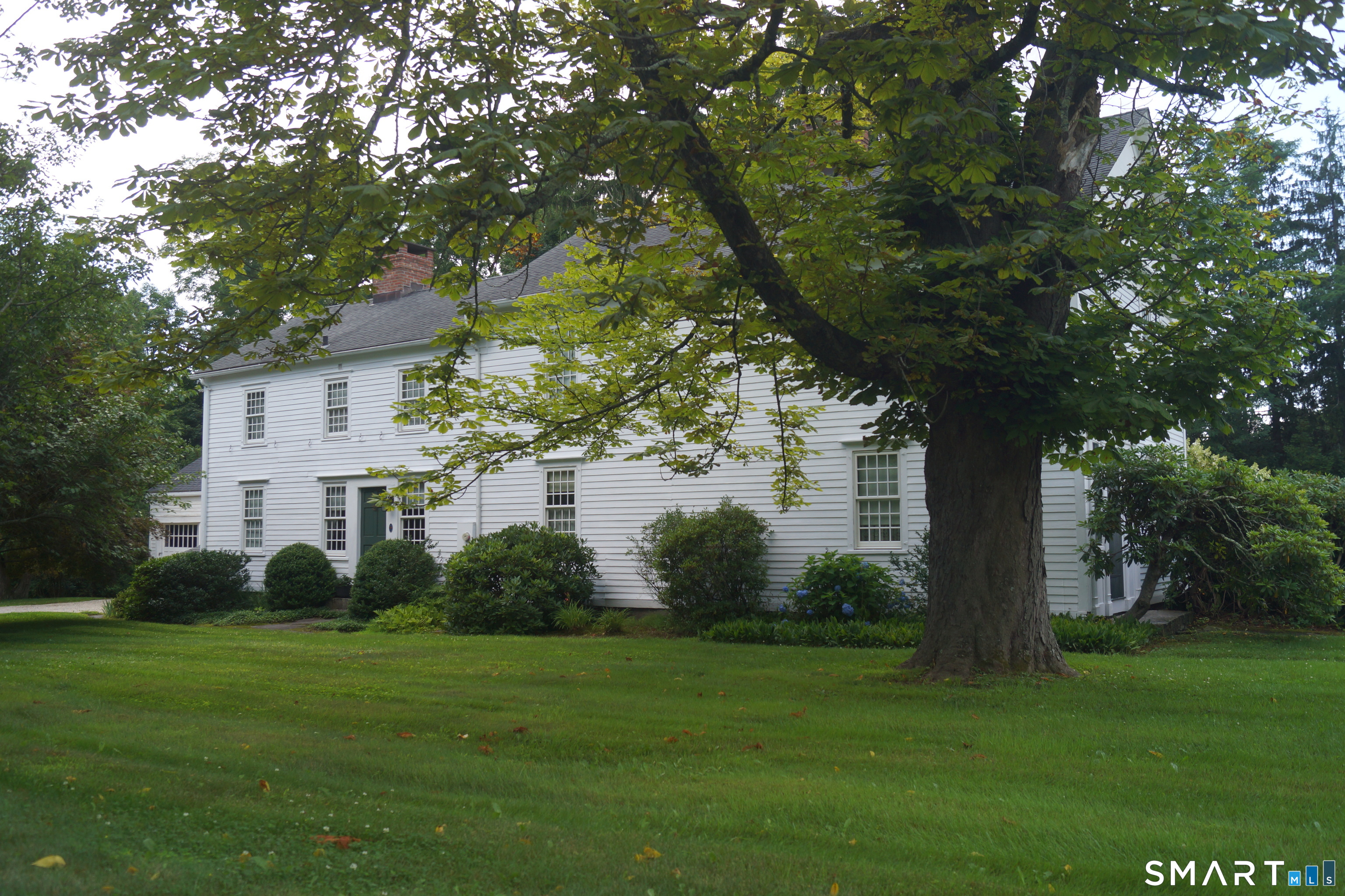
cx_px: 672
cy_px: 448
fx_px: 1121
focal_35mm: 30
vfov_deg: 43.6
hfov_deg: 61.9
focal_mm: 20
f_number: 4
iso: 100
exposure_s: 1/250
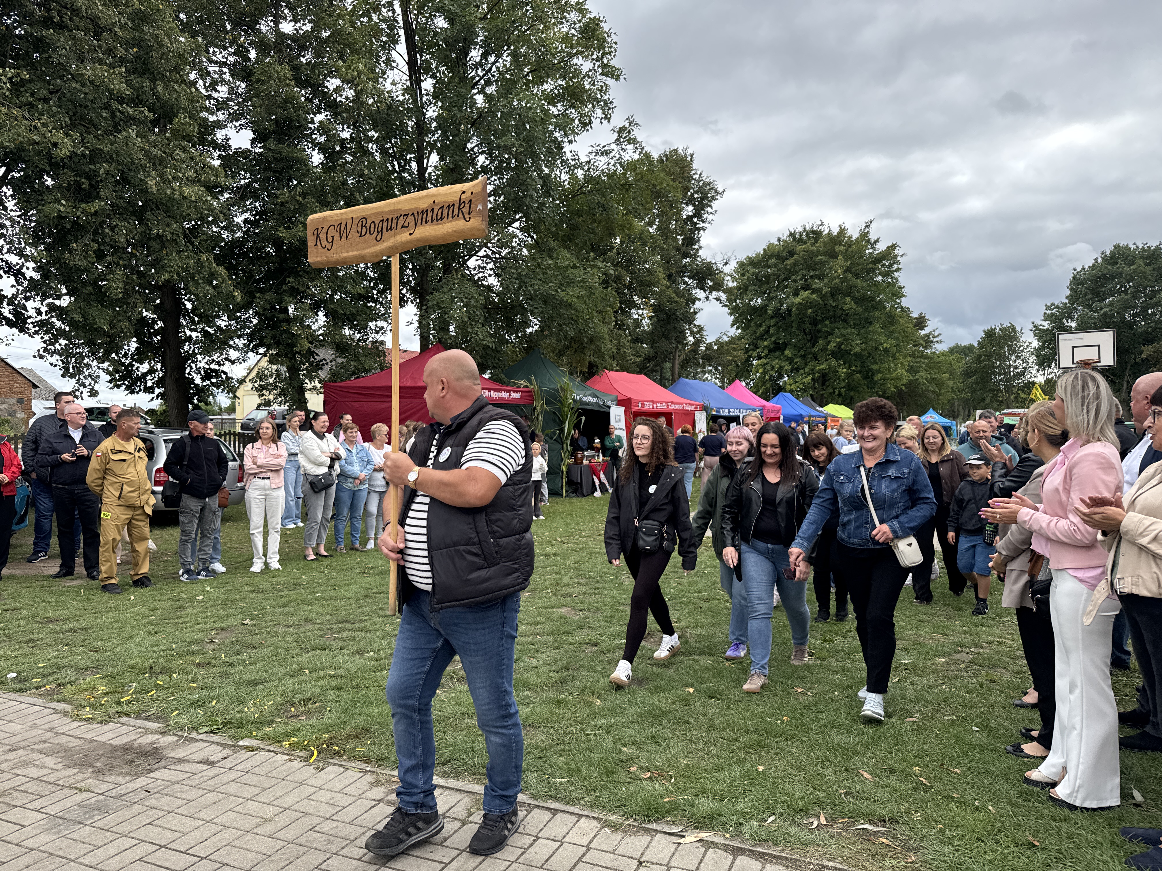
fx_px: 806
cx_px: 581
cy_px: 436
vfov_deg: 56.8
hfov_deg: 71.6
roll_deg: +2.7
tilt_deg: -2.1
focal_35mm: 24
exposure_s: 1/1261
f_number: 1.78
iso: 80
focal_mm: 6.76
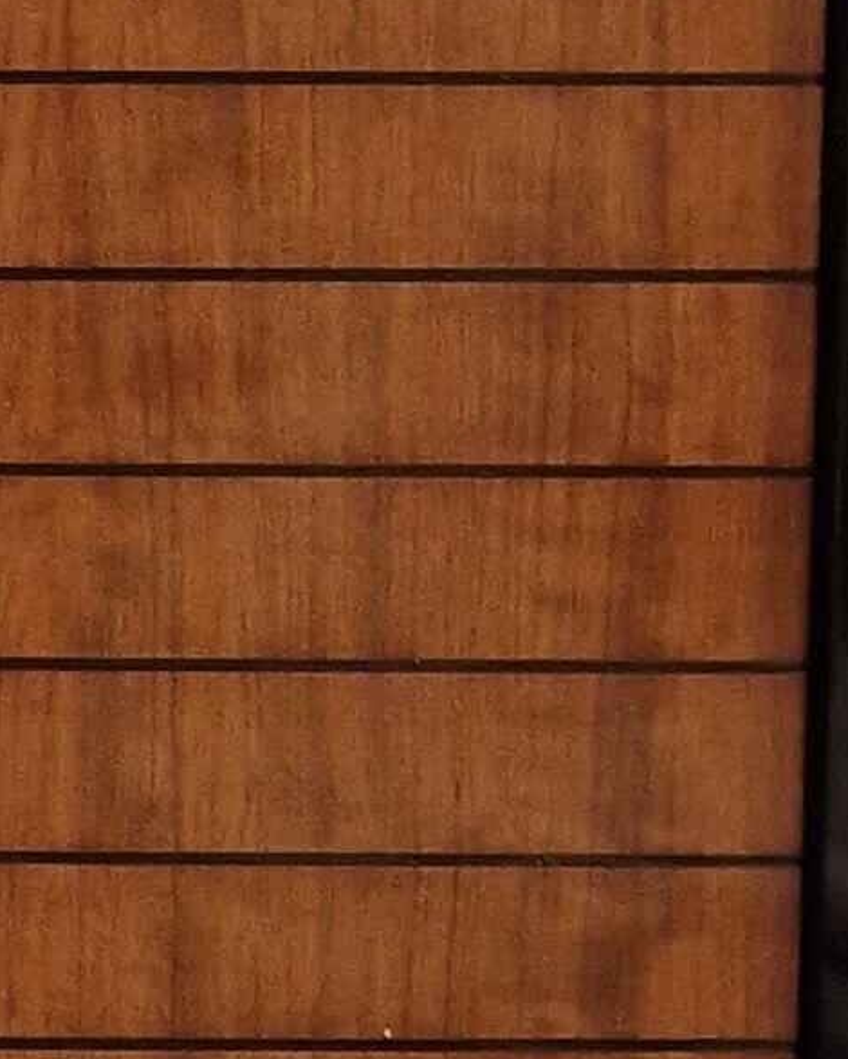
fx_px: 4797
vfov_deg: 12.6
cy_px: 382
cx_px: -1629
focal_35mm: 153
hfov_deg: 8.6
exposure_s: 1/100
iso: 400
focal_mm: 5.4
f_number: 1.8
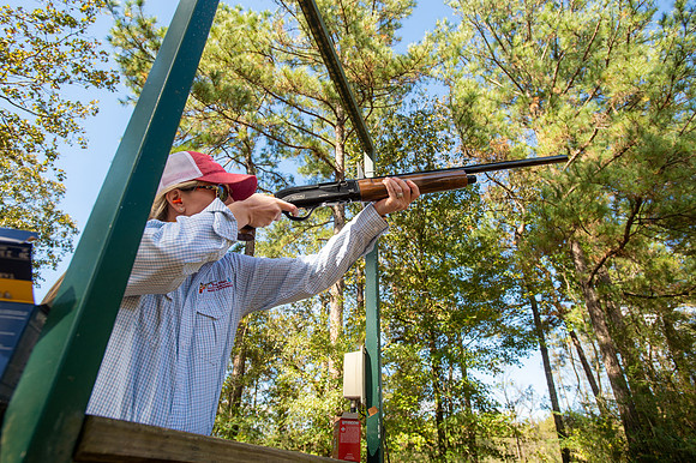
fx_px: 425
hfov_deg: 78.6
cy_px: 232
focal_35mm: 22
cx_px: 348
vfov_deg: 57.2
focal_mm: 22
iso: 125
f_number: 6.3
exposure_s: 1/160
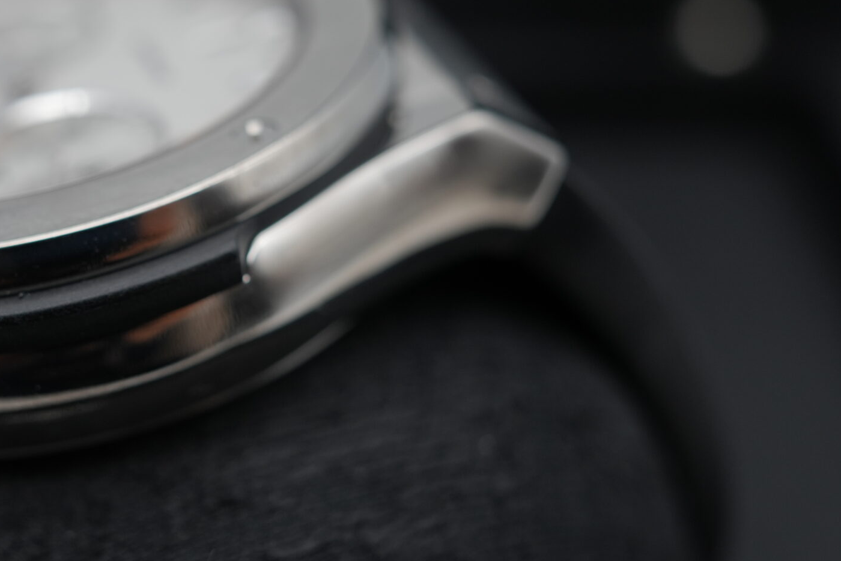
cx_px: 138
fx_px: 1495
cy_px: 271
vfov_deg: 21.3
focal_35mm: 64
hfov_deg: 30.4
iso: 400
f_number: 5
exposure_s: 1/250
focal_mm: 35
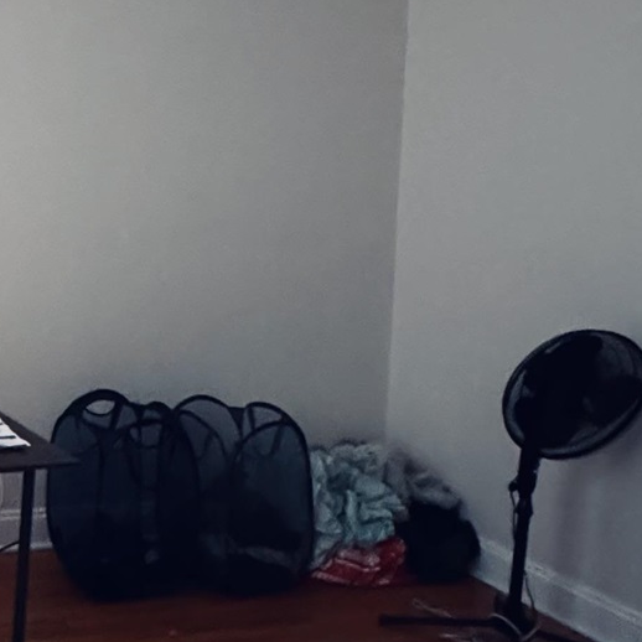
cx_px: -138
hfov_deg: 27.2
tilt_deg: -1.8
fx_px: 1154
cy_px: 192
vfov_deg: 30.7
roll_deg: -0.2
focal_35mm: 55
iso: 1250
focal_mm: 2.22
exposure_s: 1/60
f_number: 2.2
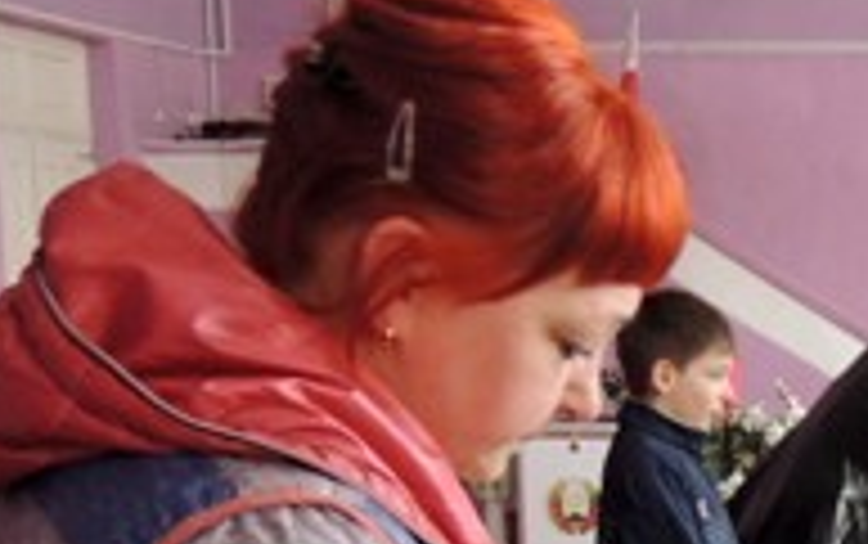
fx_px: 2273
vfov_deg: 13.0
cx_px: 953
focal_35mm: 96
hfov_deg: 20.6
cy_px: 771
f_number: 3.3
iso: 400
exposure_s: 1/40
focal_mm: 6.2
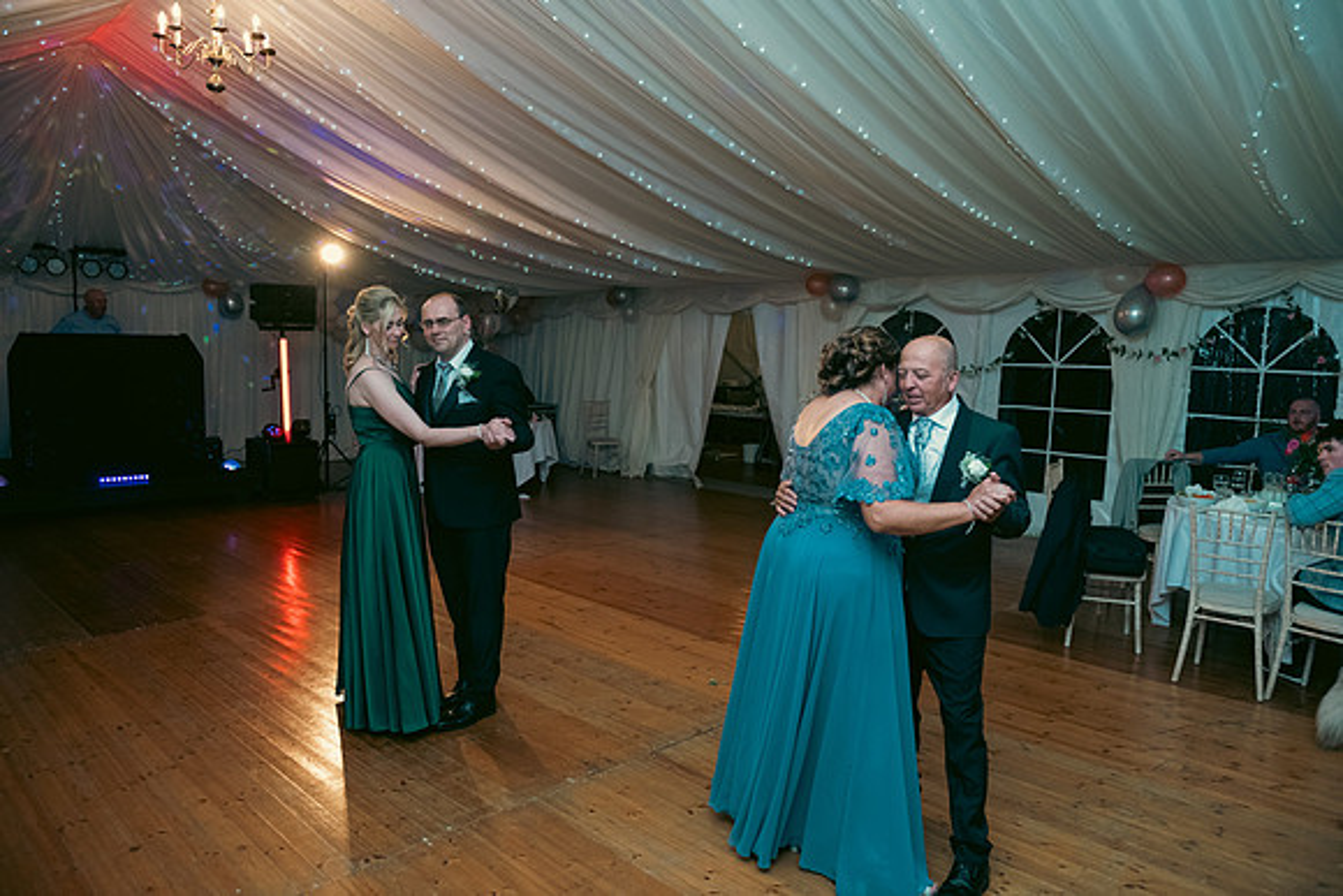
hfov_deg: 73.7
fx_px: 896
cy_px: 448
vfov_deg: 53.2
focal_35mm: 24
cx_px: 672
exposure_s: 1/160
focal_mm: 24
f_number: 3.5
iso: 800
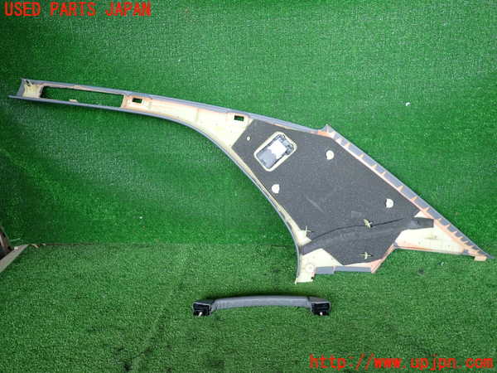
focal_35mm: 25
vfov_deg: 54.9
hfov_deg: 69.4
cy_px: 186
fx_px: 359
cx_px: 248
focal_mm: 4.5
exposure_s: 1/125
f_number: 2
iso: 100
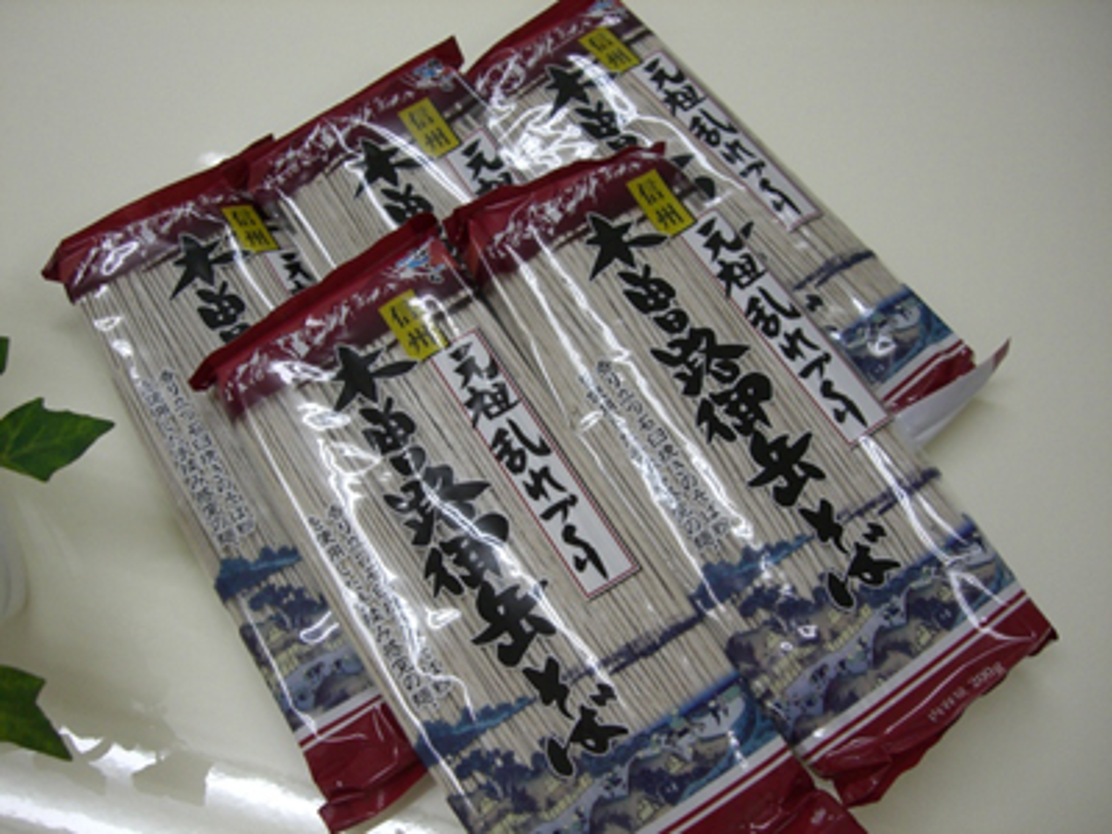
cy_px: 417
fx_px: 1221
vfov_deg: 37.7
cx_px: 556
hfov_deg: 49.0
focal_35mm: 38
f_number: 2.7
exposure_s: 1/80
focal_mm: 6.2
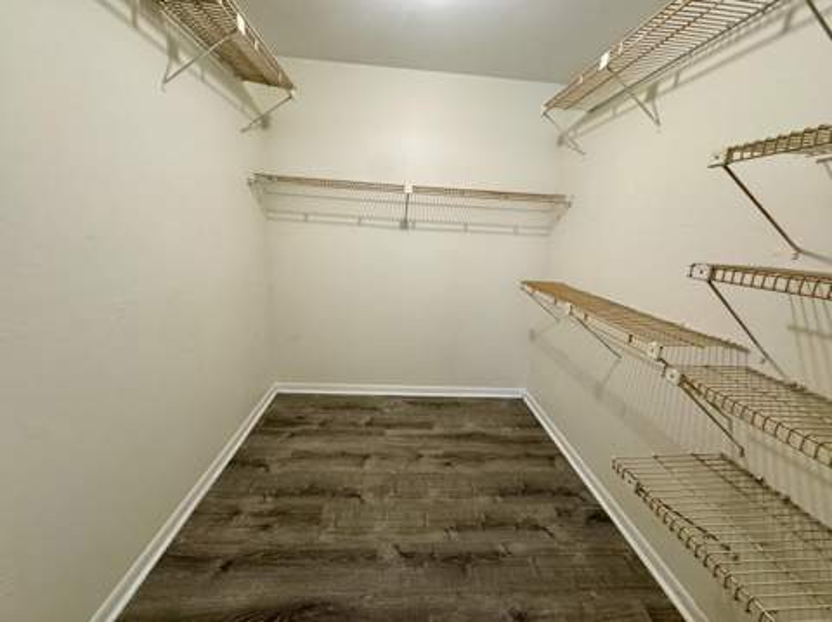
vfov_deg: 85.6
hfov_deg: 102.1
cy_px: 311
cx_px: 416
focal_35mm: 14
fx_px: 336
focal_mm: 2.22
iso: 200
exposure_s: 1/60
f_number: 2.2
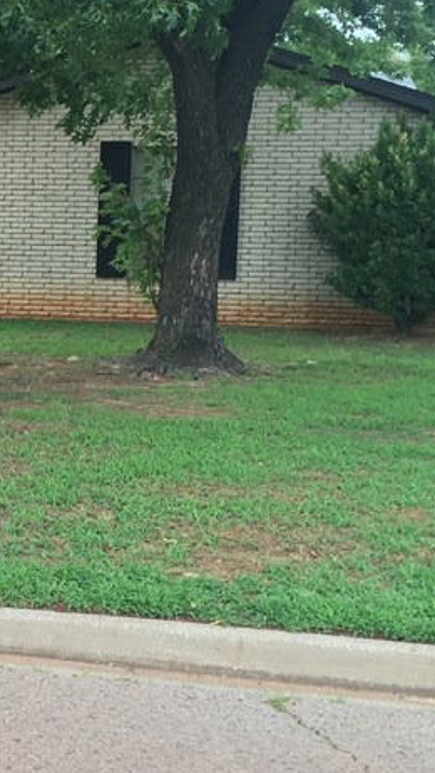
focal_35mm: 70
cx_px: -171
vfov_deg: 30.1
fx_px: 1435
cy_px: 353
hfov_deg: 16.1
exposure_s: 1/327
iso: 32
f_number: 2.2
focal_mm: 4.15
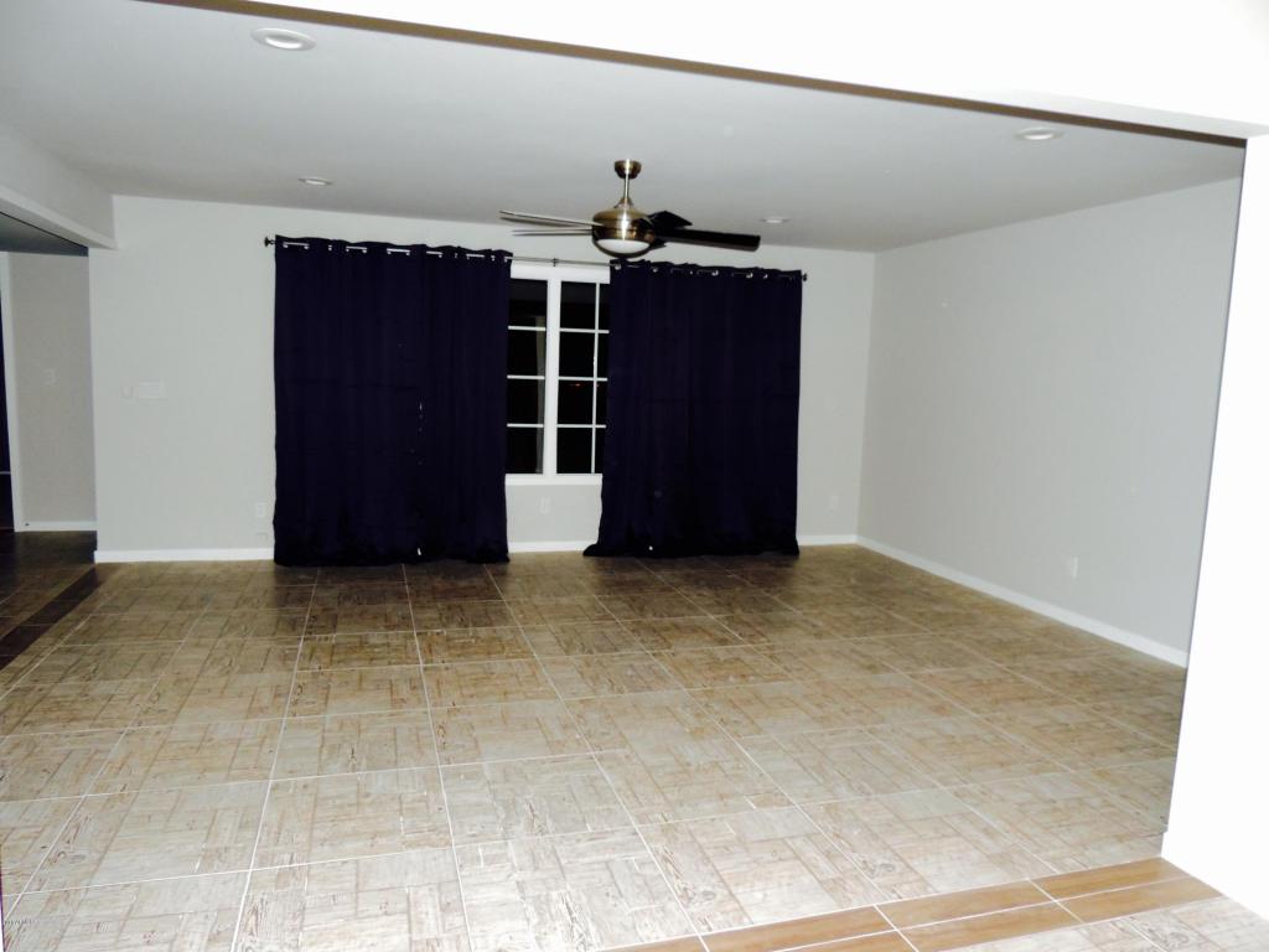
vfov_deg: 56.8
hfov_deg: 71.6
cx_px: 634
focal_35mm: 24
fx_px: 880
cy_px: 476
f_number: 3
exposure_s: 1/30
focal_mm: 4.3
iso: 360
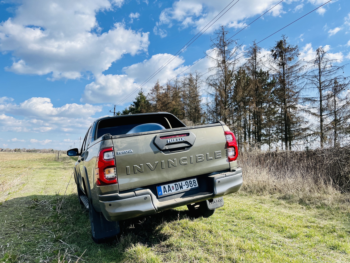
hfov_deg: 67.3
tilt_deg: +4.6
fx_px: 263
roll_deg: -1.9
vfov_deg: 53.1
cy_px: 132
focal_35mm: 26
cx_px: 175
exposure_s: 1/3401
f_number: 1.6
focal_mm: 4.2
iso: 32
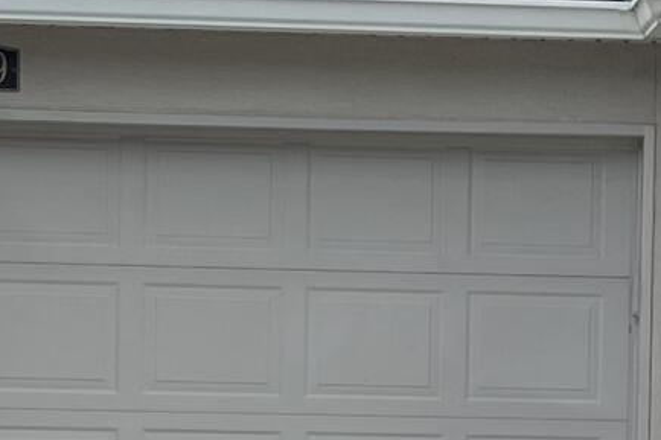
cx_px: 687
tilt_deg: -0.5
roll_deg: -0.7
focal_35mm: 187
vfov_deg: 7.3
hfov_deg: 10.9
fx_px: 3432
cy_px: 487
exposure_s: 1/611
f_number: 1.5
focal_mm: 5.7
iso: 50
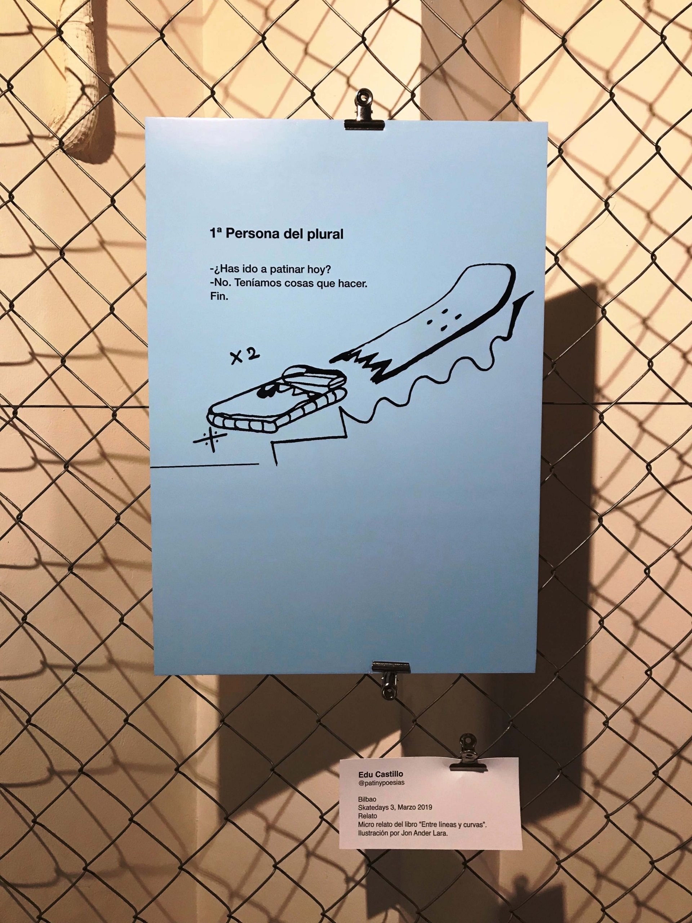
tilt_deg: -1.1
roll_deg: -0.1
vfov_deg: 63.4
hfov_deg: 49.7
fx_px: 746
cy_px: 462
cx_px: 346
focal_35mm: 28
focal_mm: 3.99
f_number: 1.8
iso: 25
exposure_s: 1/33
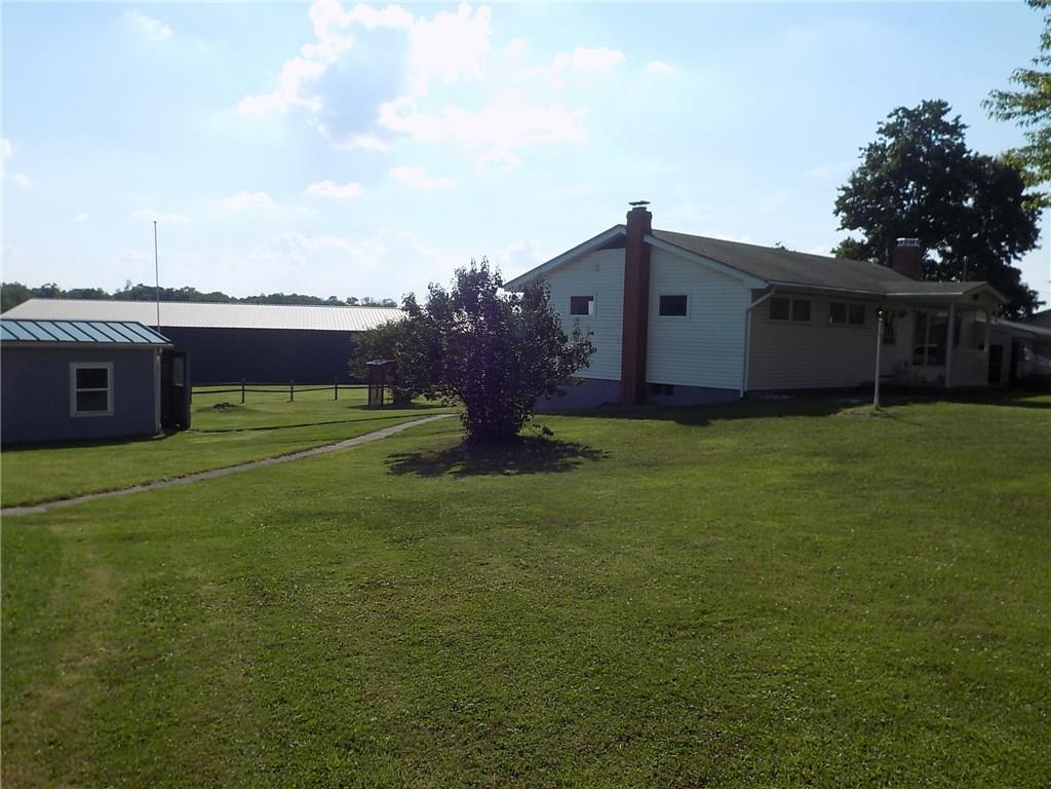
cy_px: 394
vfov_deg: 46.8
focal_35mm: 30
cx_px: 526
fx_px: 911
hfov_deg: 60.0
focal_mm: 5.3
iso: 80
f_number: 3.3
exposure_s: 1/1500
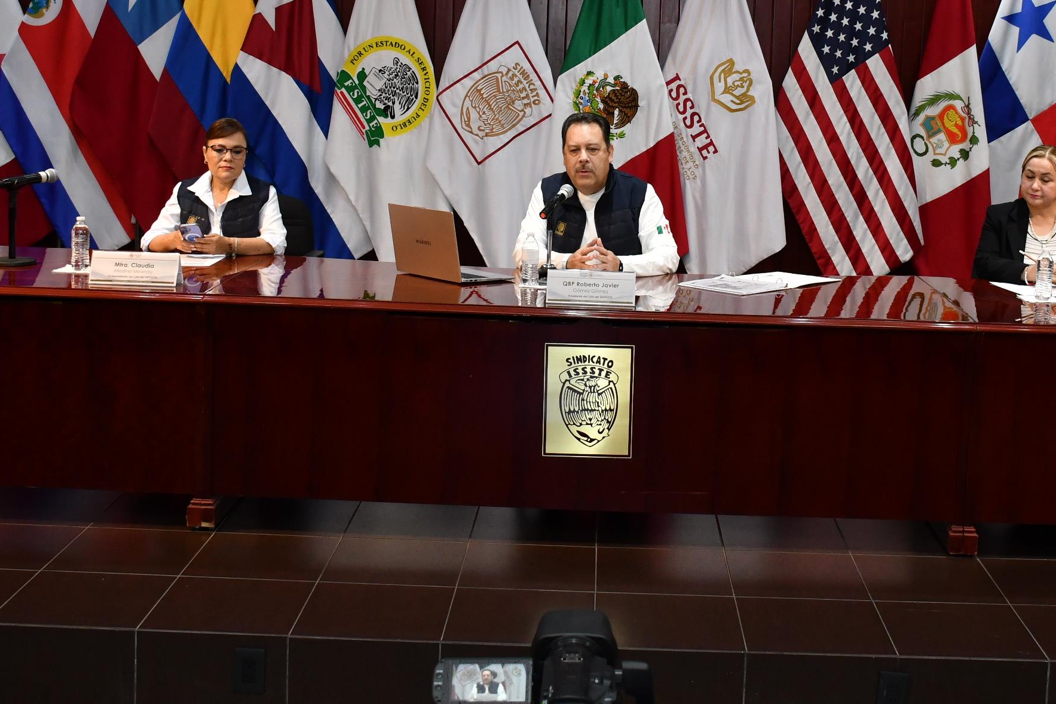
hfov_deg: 38.0
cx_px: 634
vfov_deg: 25.6
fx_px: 1525
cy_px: 166
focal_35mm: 52
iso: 1000
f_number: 5.6
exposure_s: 1/100
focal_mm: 22
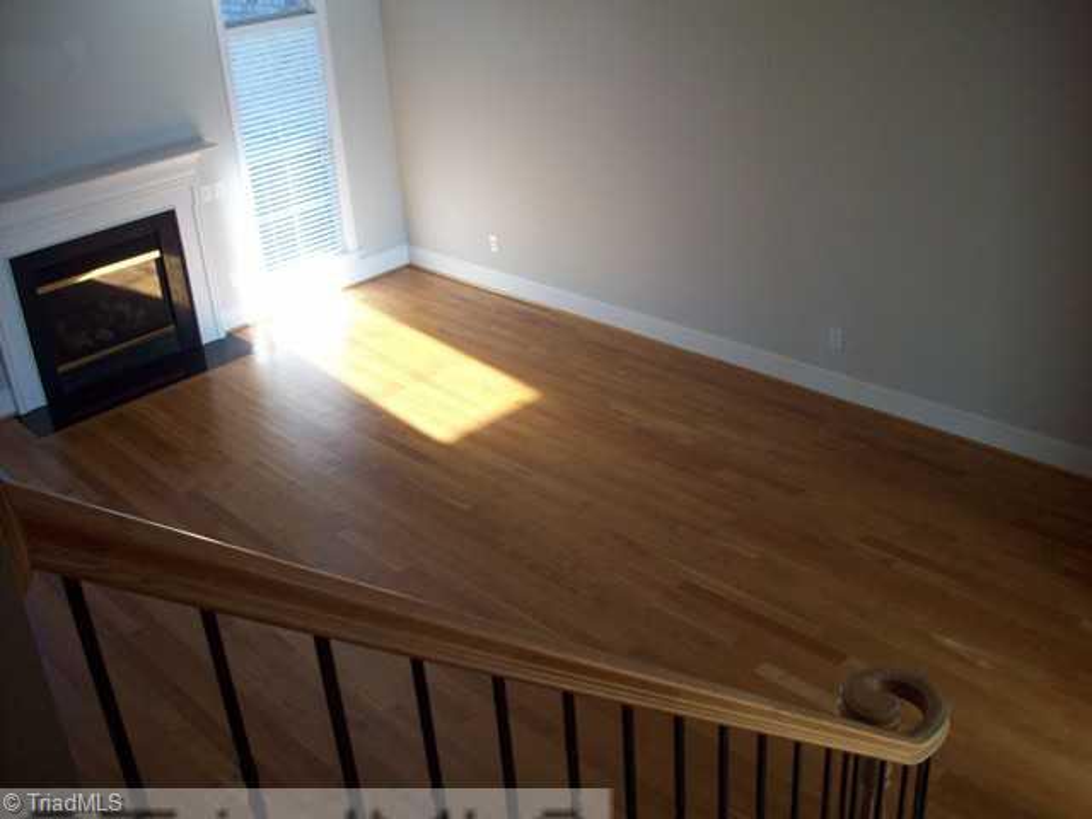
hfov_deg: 50.1
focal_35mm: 37
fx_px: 1167
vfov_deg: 38.7
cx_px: 546
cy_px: 410
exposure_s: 1/80.8
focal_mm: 6.2
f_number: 2.8
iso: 80
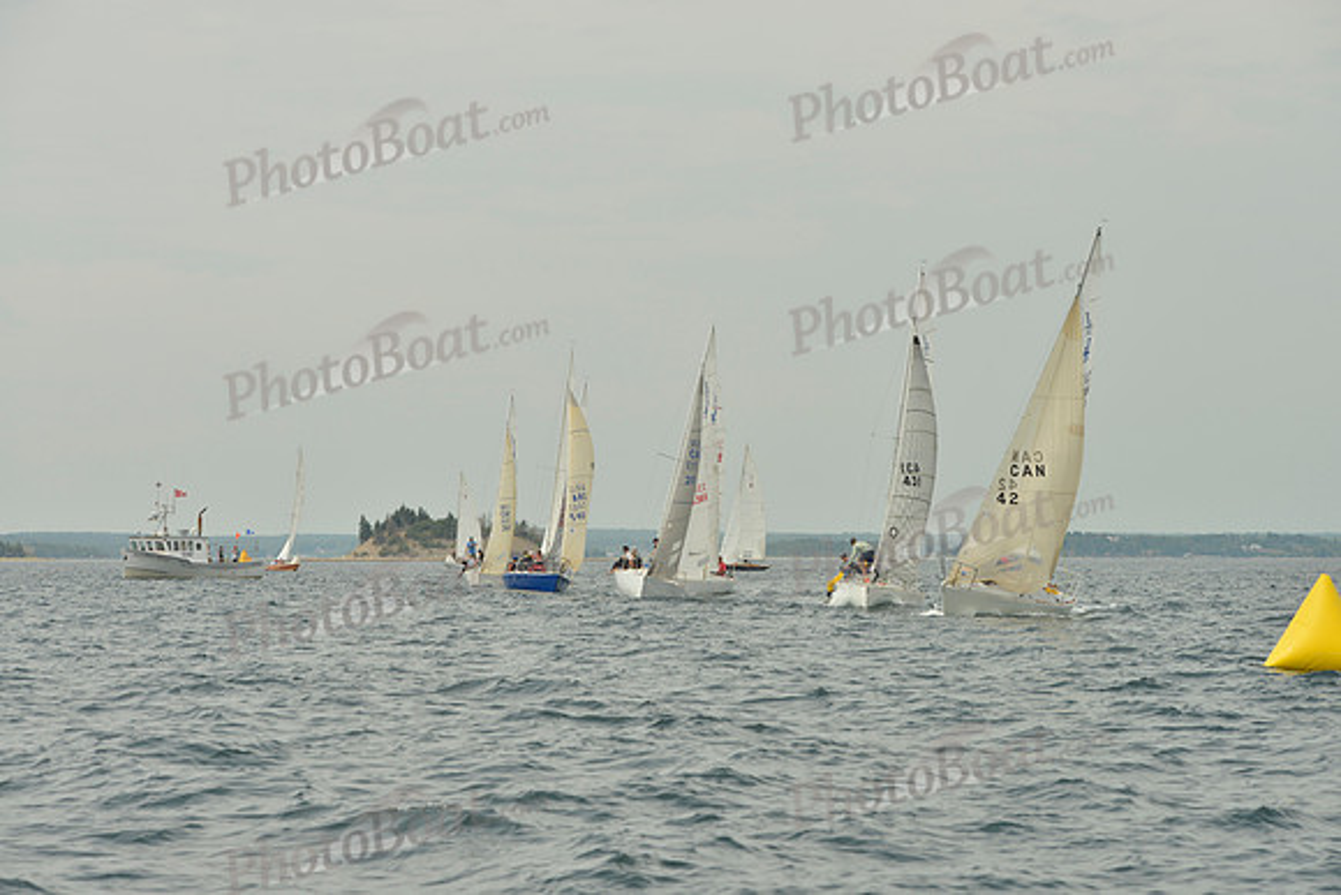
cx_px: 670
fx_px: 3353
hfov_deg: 22.6
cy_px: 448
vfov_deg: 15.2
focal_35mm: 90
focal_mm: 90
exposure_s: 1/1000
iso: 200
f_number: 8
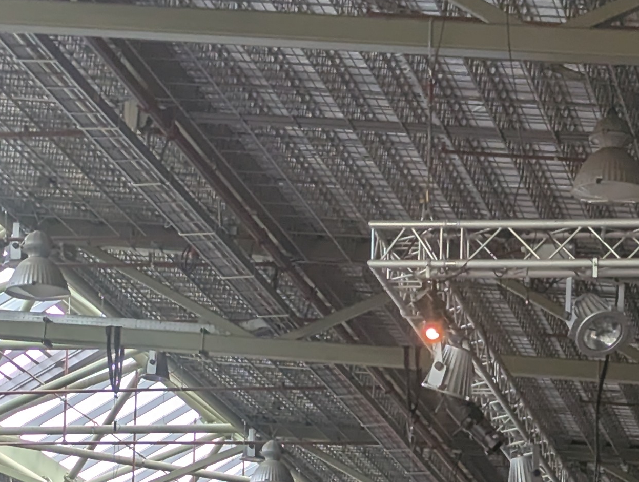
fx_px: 2902
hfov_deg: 12.5
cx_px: 579
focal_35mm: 157
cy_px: 668
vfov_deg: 9.3
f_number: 1.85
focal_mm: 6.81
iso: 43
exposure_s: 1/213
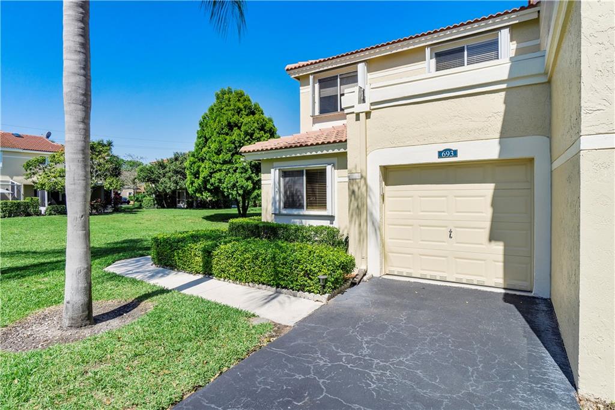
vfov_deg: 63.2
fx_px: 333
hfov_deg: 85.4
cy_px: 205
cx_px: 308
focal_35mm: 20
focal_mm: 13
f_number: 9
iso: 100
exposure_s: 1/250
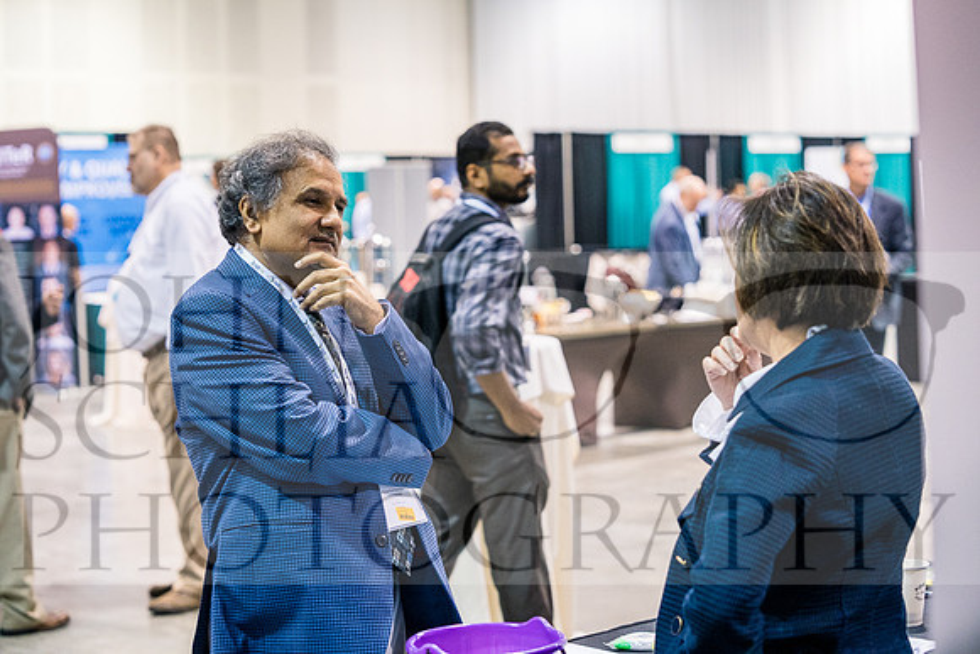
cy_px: 327
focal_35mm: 70
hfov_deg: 28.8
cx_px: 490
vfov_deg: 19.5
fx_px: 1906
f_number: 3.5
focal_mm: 70
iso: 3200
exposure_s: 1/160
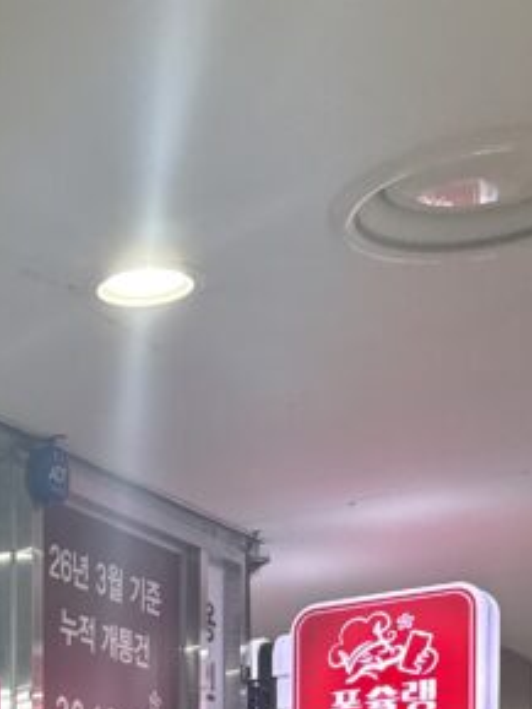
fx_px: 1740
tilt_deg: -1.9
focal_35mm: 85
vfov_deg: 19.6
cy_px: 1097
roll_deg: +0.2
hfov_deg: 16.0
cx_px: -245
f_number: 1.78
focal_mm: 6.76
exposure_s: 1/137
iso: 125
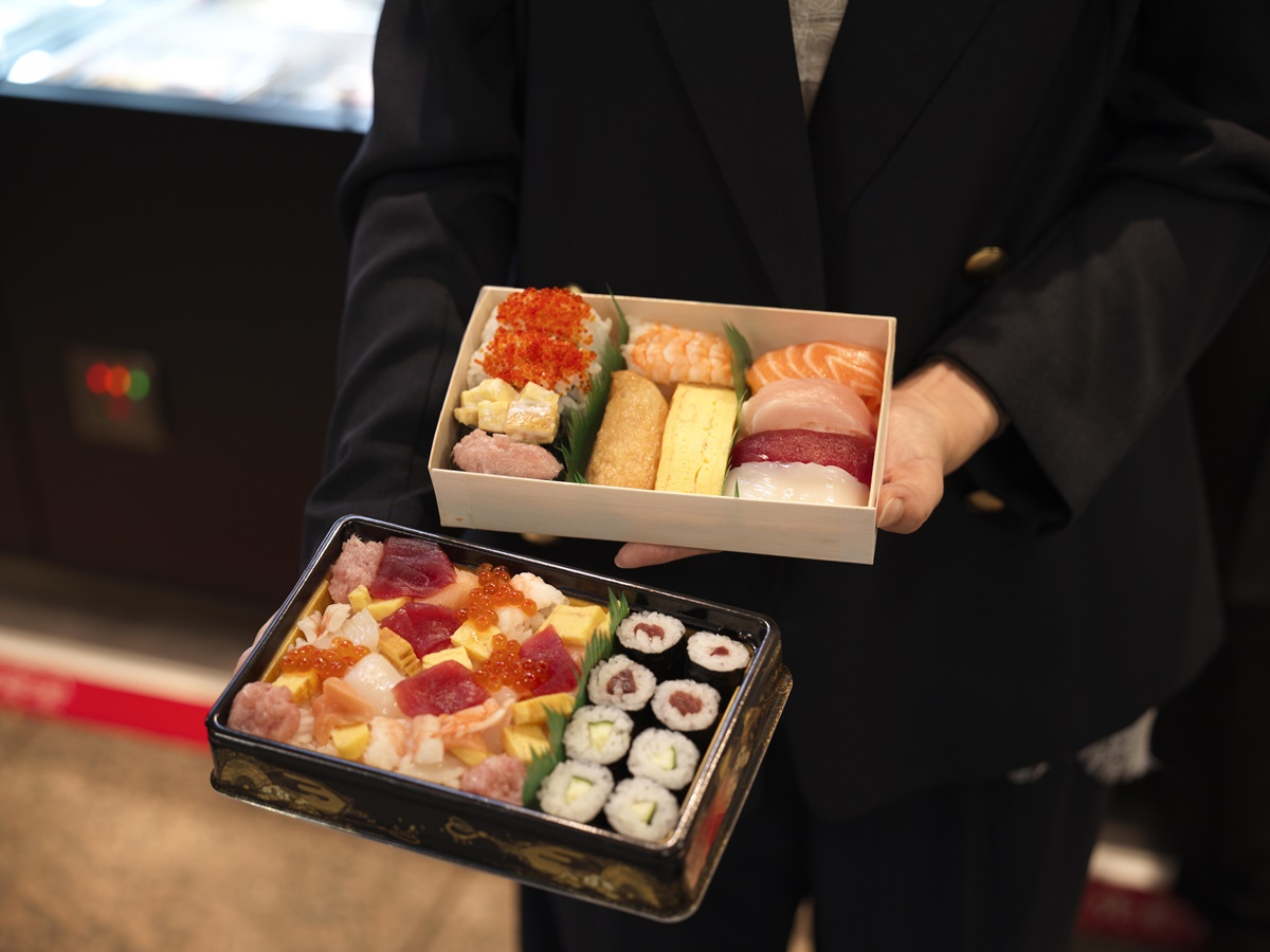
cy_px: 476
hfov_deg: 34.9
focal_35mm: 55
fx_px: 2018
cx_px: 635
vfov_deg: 26.6
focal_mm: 70
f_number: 3.5
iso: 1600
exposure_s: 1/100
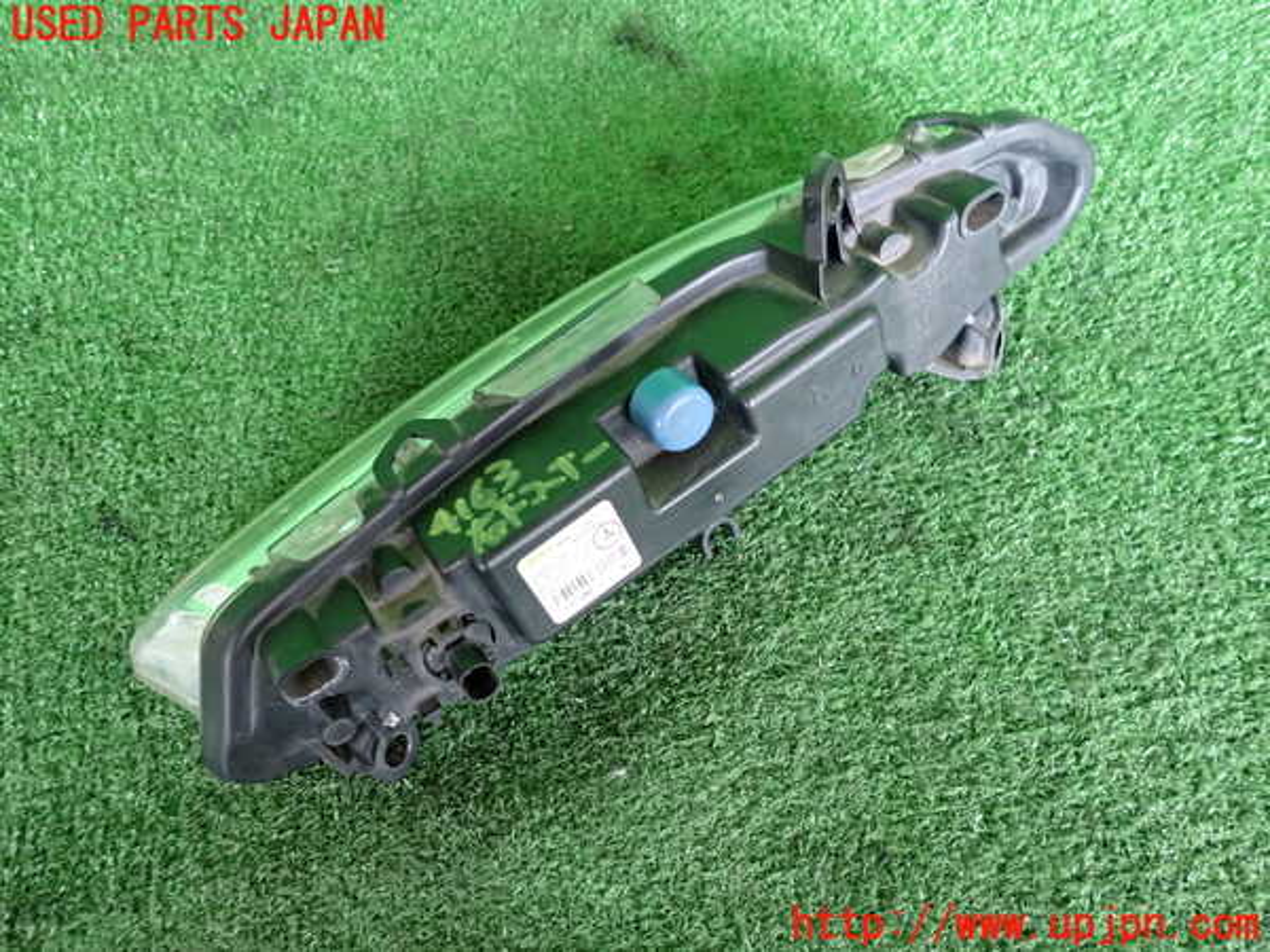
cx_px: 635
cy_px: 476
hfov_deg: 69.4
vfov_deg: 54.9
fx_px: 917
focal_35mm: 25
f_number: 2
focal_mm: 4.5
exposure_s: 1/30
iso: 400
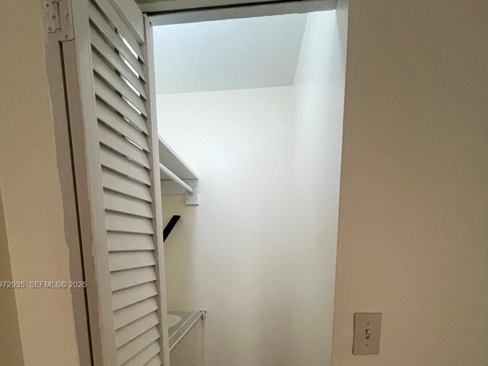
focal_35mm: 18
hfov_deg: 87.7
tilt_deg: -6.4
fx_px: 254
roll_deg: +1.7
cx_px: 236
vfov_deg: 66.0
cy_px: 285
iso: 250
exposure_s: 1/120
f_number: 1.8
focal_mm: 1.57
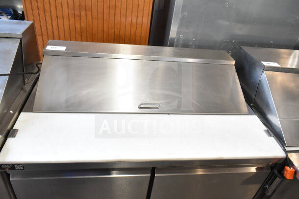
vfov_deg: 48.0
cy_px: 100
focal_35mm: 27
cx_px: 150
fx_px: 224
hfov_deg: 67.4
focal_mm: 18
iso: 1600
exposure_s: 1/200
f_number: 7.1
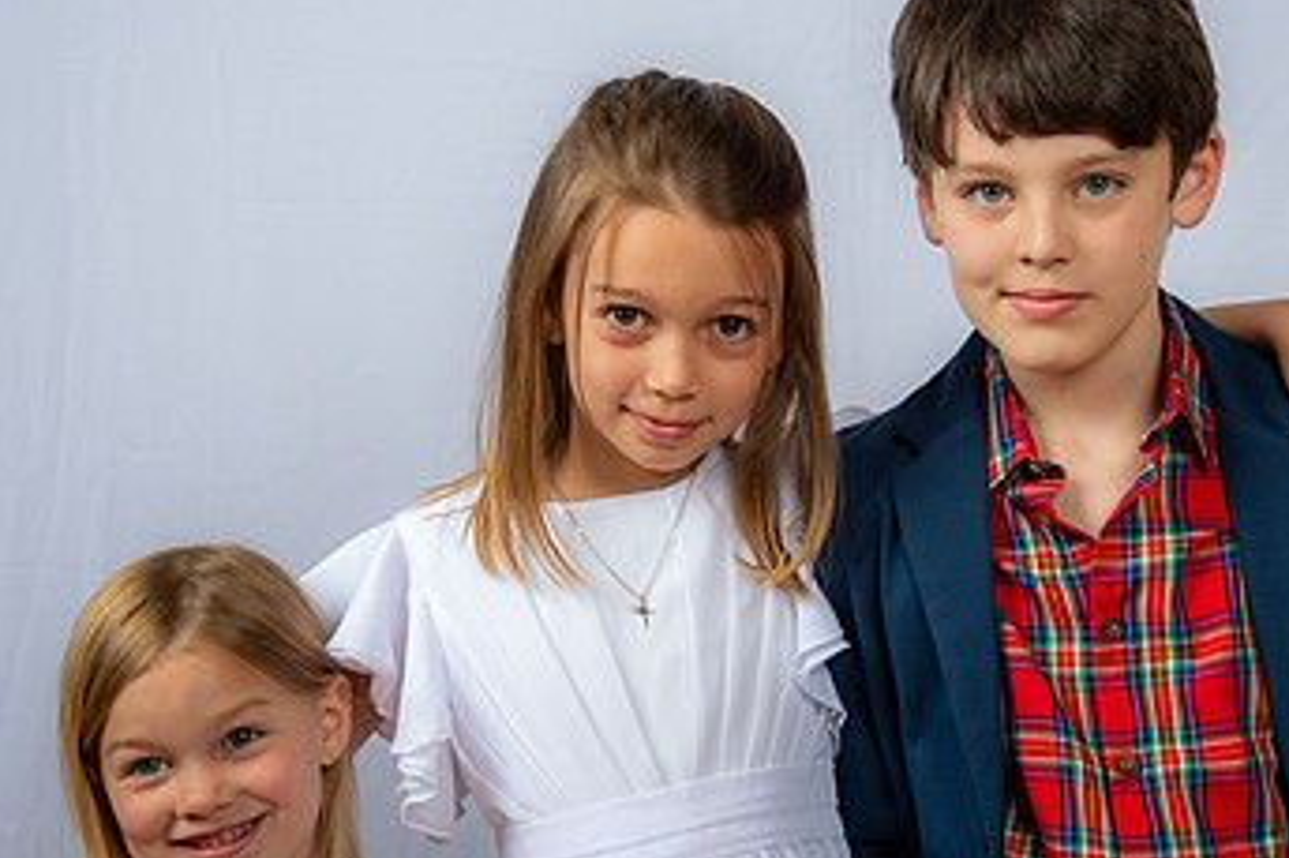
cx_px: 783
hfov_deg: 25.0
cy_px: 562
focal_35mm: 81
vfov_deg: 16.8
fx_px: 2899
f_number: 6.3
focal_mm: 48
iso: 250
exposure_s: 1/200
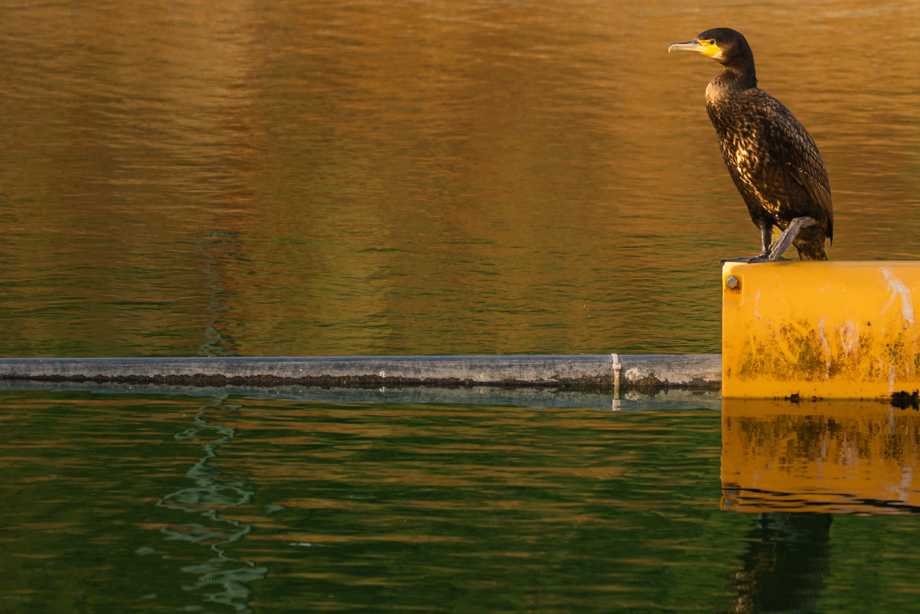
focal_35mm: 1157
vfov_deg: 1.2
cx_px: 738
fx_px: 29567
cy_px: 162
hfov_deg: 1.8
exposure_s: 1/400
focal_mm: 600
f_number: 6.3
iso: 160
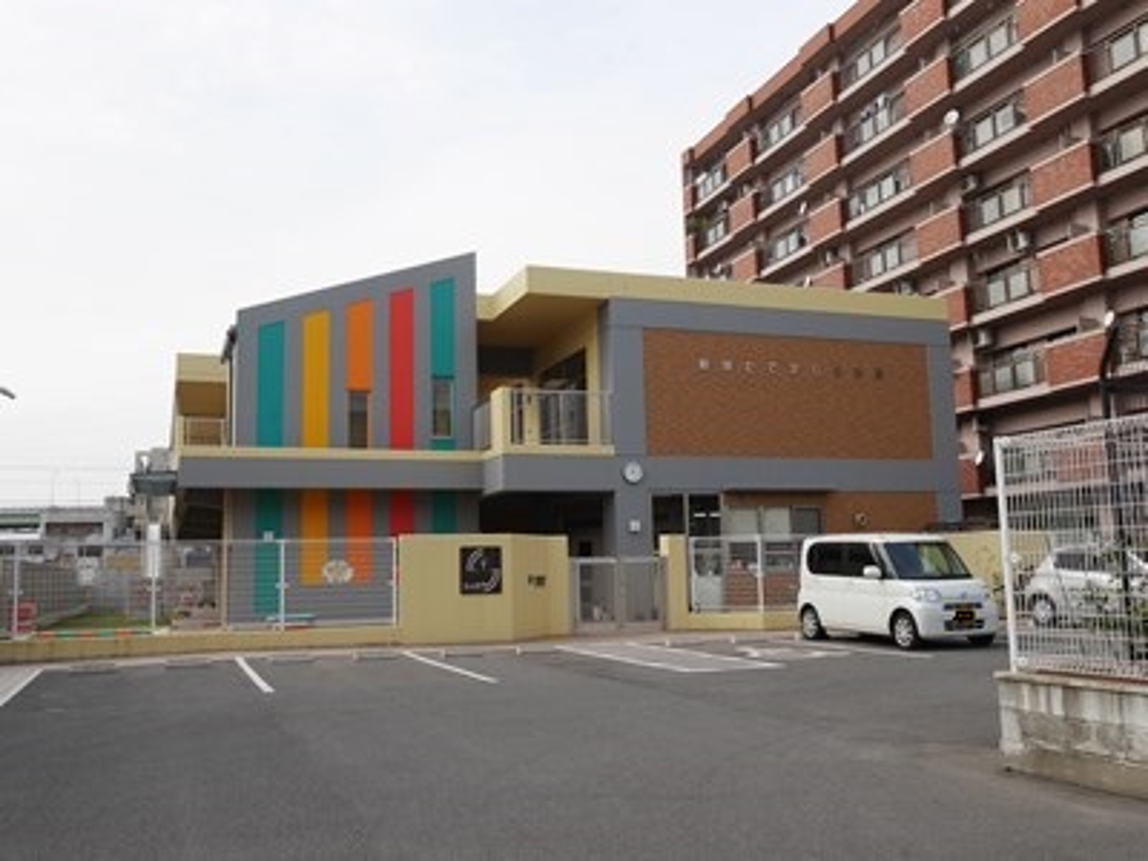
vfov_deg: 41.8
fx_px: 1128
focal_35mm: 34
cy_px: 430
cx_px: 574
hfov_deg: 54.0
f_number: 8
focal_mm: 17
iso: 200
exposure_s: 1/320
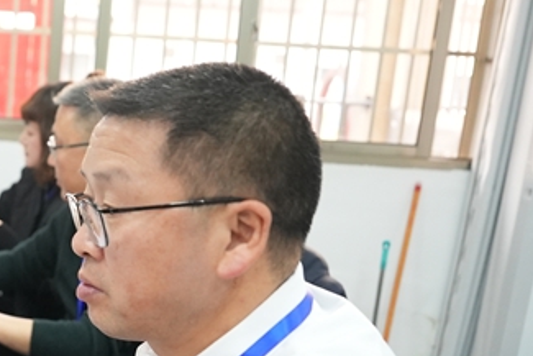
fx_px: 874
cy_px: 274
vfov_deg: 22.8
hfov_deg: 29.8
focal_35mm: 59
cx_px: -80
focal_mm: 24
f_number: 2.8
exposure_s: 1/1000
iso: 4000
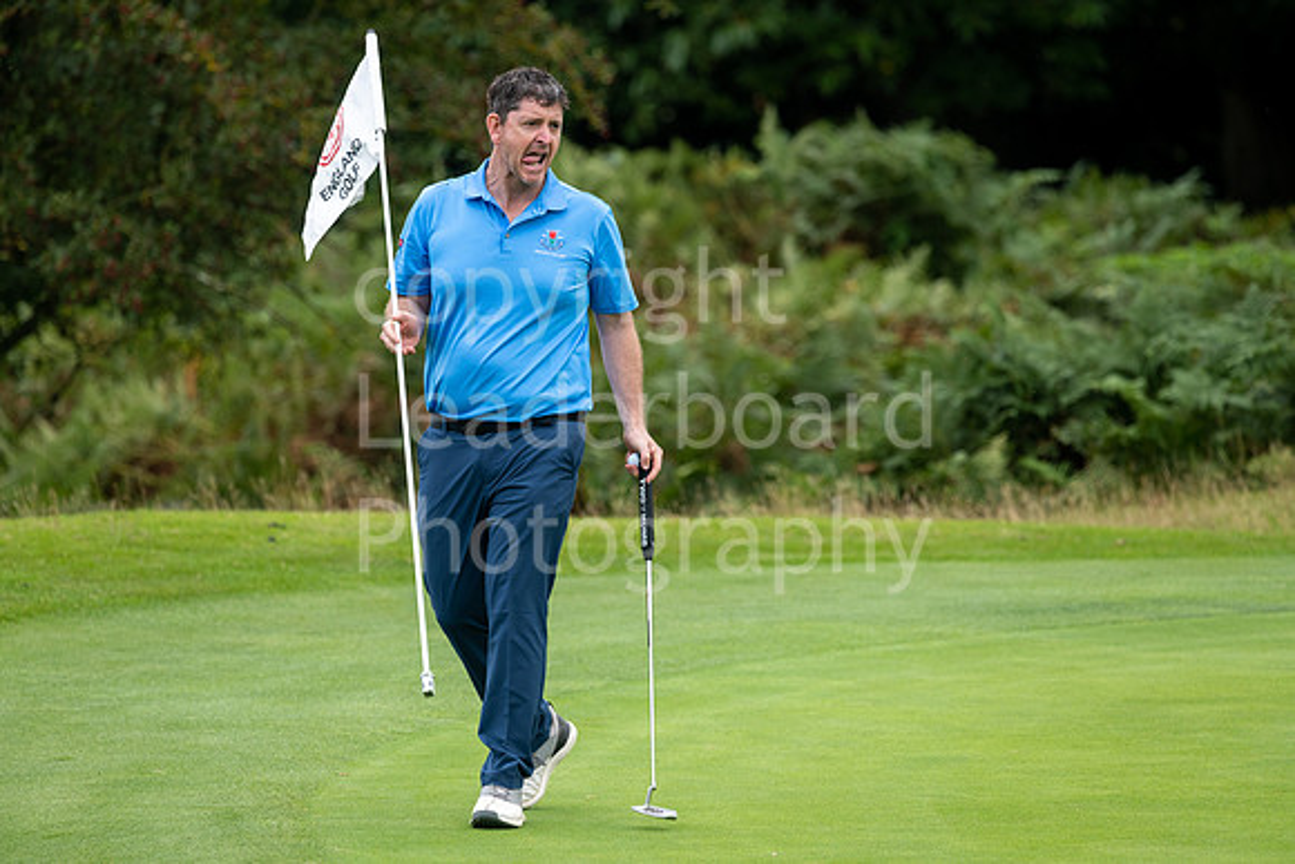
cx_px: 584
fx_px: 11853
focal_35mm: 329
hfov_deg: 6.3
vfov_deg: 4.2
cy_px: 474
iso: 160
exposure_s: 1/400
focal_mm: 300
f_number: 5
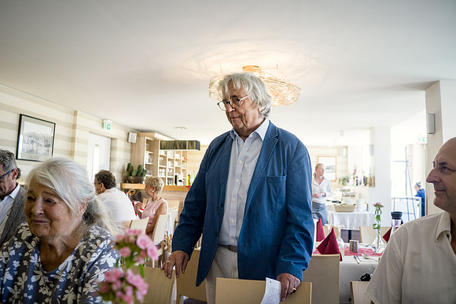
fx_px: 355
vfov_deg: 46.4
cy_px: 152
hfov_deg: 65.5
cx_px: 228
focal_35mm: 28
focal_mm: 28
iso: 1600
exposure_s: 1/100
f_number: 4
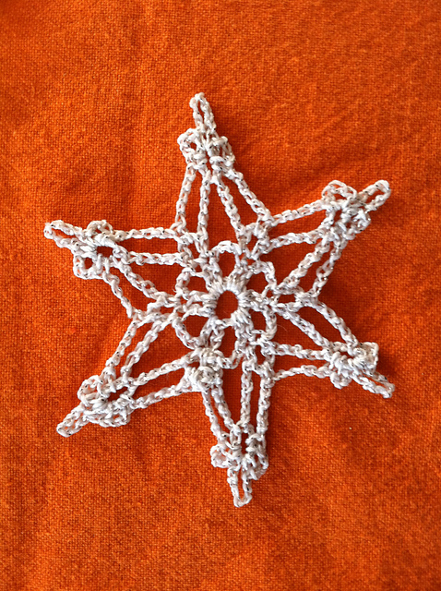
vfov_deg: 52.7
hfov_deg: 40.6
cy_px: 296
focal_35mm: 35
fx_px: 596
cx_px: 220
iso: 100
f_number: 2.8
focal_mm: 3.85
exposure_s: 1/15
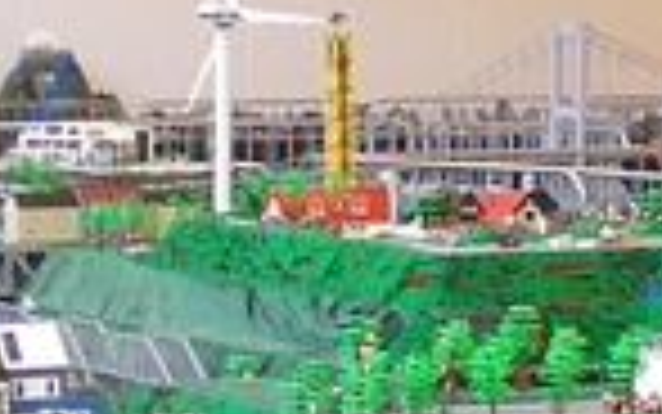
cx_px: 477
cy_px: 270
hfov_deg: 11.9
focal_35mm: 175
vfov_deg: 7.5
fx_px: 3158
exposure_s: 1/23.4
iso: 400
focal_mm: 6.3
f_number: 3.1
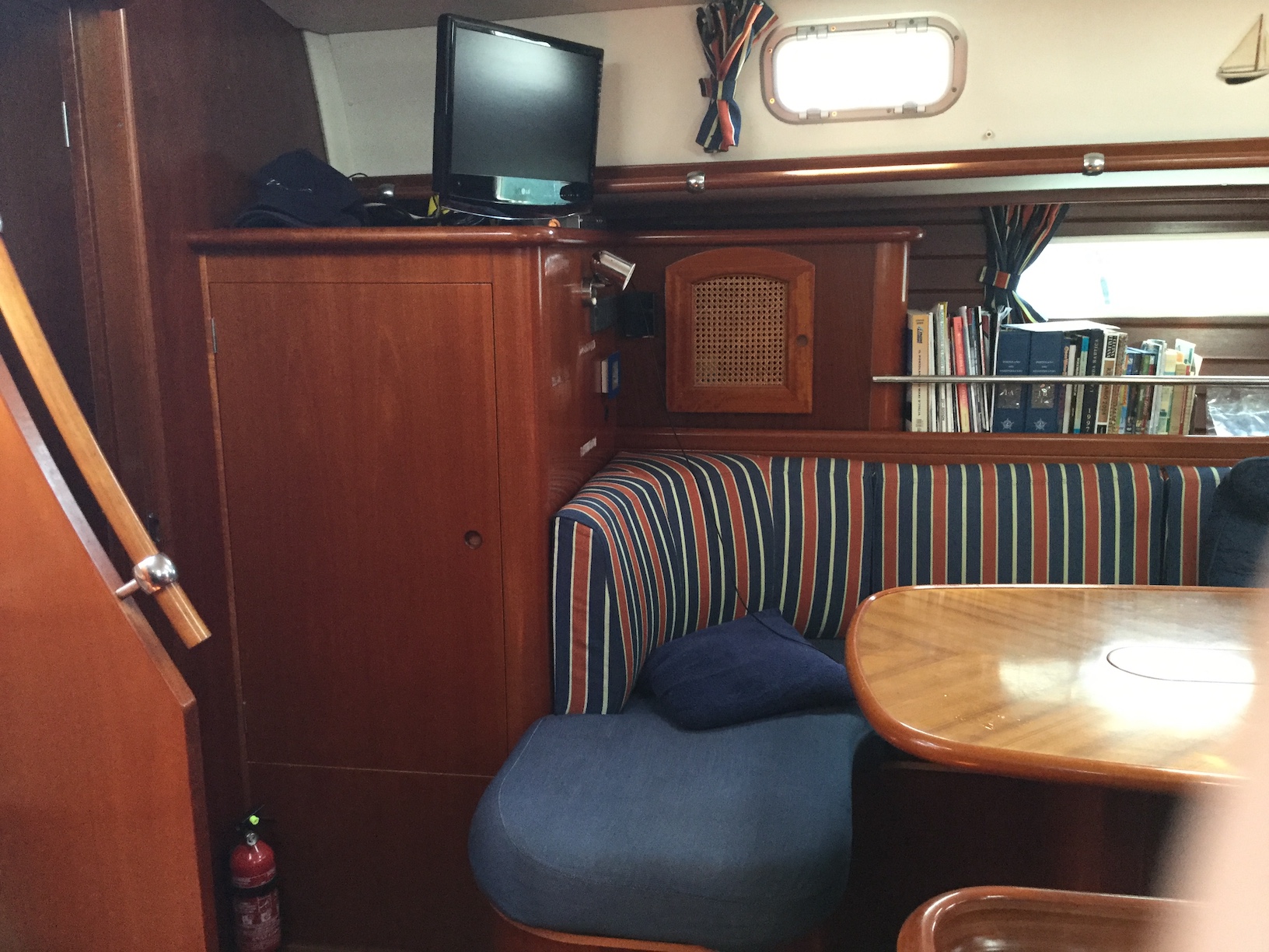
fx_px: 1136
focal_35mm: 31
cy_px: 476
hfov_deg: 58.4
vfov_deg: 45.4
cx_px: 634
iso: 160
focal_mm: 3.3
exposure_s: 1/33
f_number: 2.4
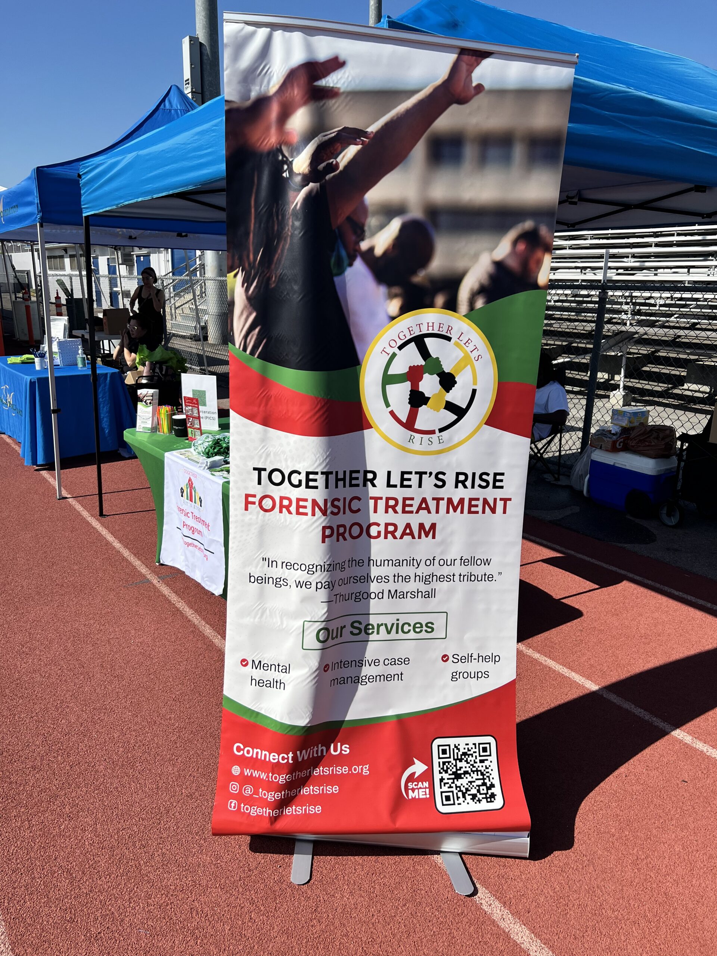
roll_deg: -0.5
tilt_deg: -15.9
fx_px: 718
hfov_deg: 53.1
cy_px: 478
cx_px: 358
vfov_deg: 67.3
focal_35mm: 26
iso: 50
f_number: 1.5
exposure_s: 1/6211
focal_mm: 5.7
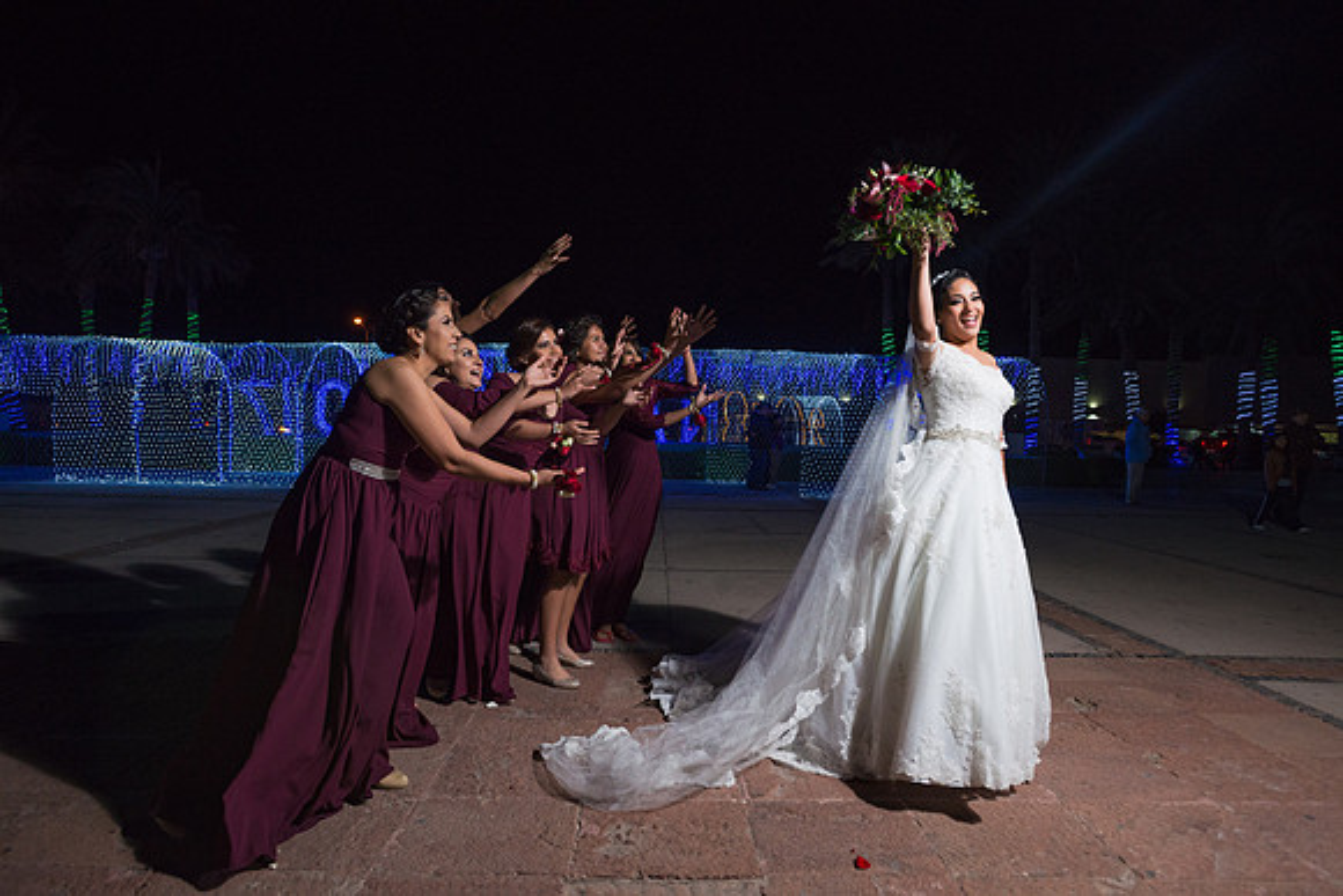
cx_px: 672
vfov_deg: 62.0
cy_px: 448
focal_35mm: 20
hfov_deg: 84.0
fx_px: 746
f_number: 3.5
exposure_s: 1/125
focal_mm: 20
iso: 1600
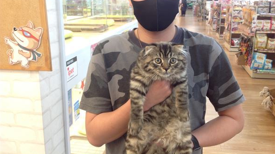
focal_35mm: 39
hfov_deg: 51.6
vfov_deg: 30.2
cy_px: 54
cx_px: 140
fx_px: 284
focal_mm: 4.28
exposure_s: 1/17
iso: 50
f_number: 2.4
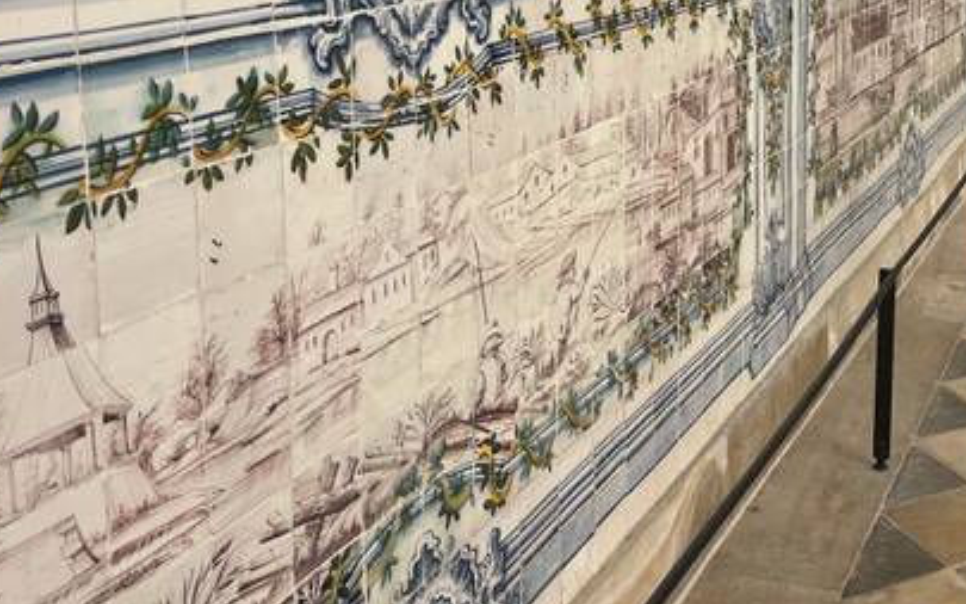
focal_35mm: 49
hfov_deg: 39.3
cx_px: 785
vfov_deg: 25.3
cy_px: 31
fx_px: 1290
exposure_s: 1/121
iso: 50
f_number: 1.6
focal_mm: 5.1
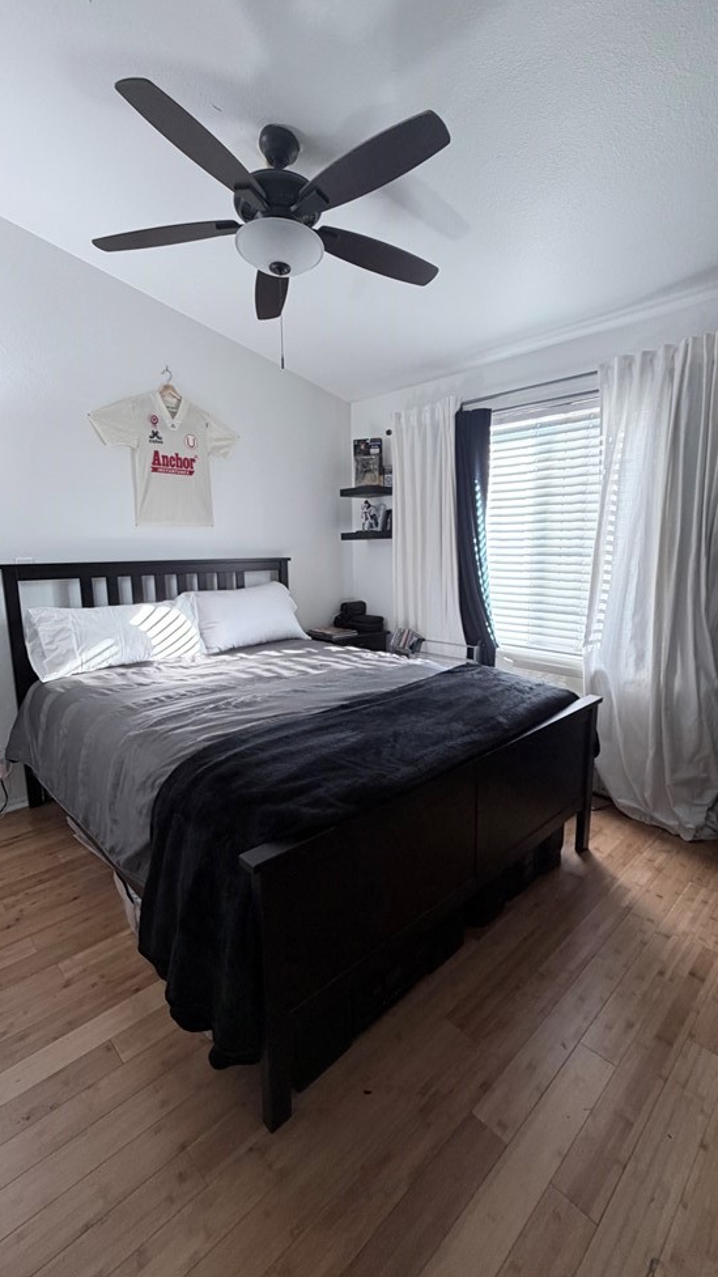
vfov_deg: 99.4
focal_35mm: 16
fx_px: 542
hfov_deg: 67.1
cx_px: 361
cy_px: 640
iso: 125
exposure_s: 1/120
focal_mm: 2.22
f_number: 2.2
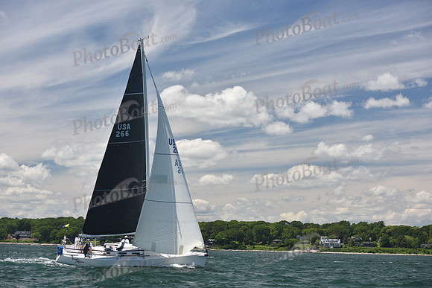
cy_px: 144
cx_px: 216
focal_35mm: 70
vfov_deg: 19.5
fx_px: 840
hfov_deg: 28.8
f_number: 5.6
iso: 320
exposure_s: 1/800
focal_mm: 70
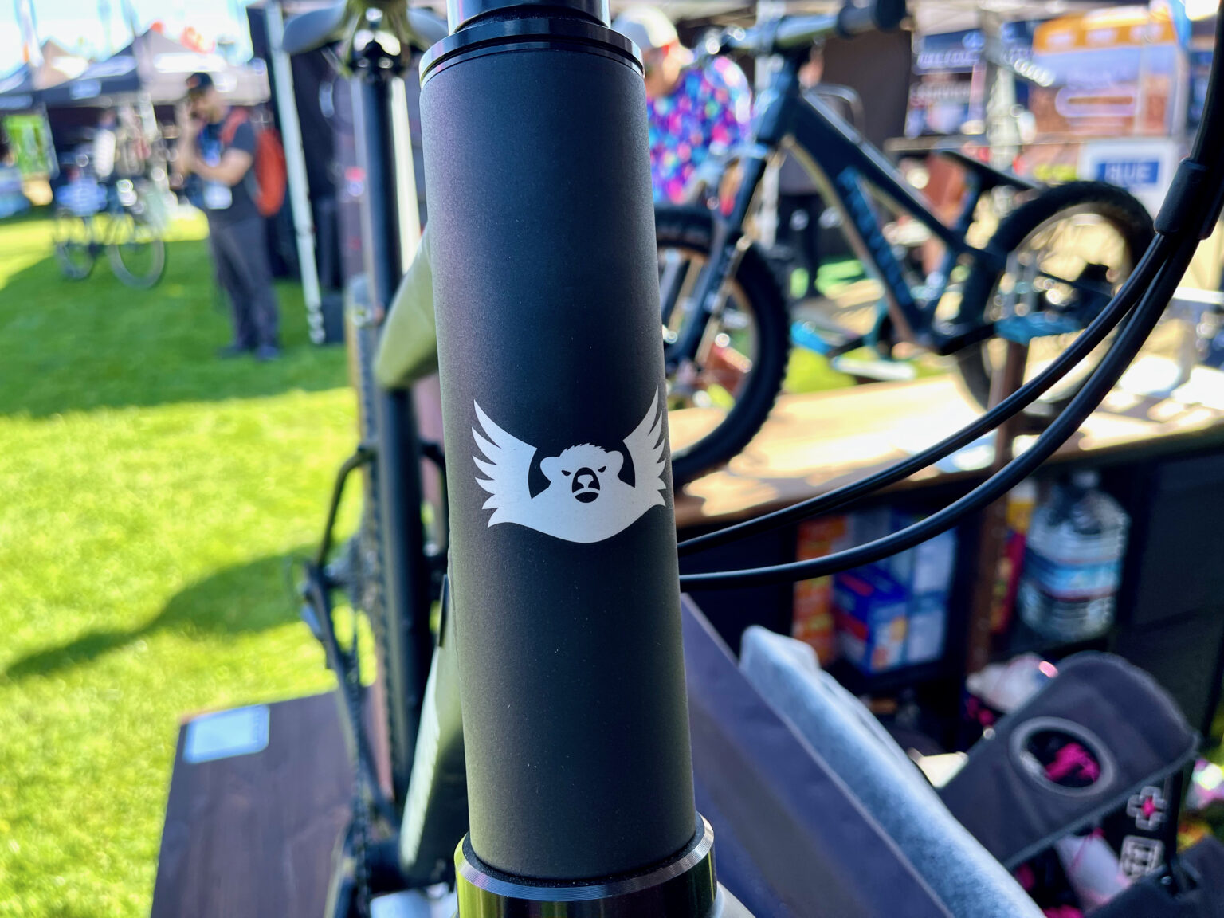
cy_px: 459
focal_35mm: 25
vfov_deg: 54.9
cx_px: 612
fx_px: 884
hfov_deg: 69.4
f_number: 1.6
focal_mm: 5.1
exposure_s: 1/310
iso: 32
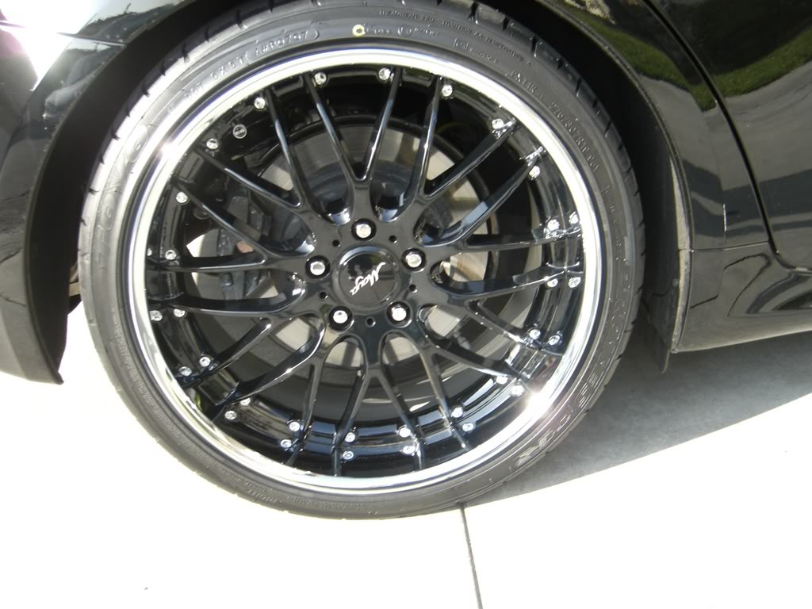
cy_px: 304
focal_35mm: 38
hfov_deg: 49.0
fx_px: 891
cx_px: 406
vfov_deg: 37.7
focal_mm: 7.9
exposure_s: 1/125
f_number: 2.8
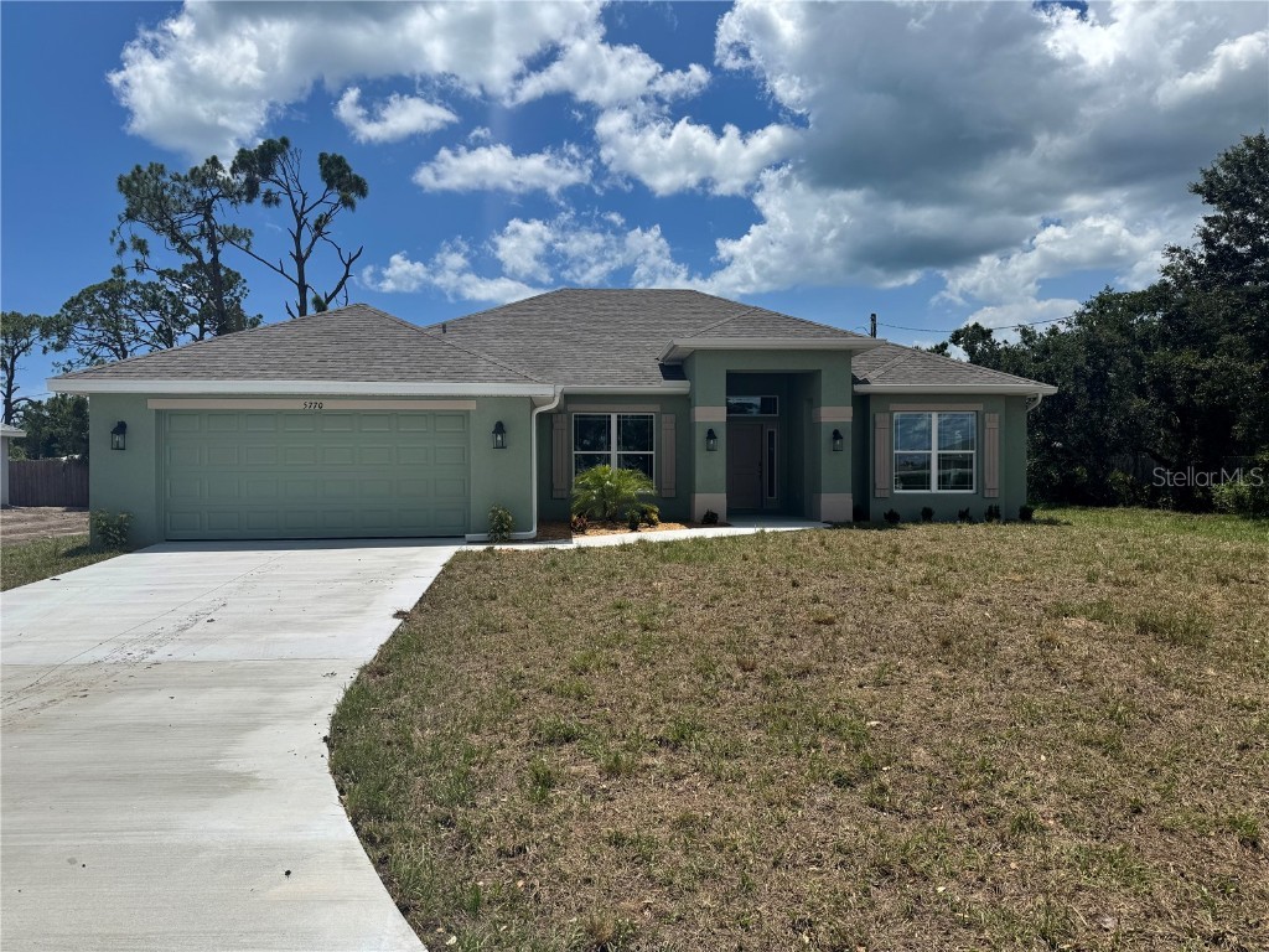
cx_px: 634
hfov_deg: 71.6
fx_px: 880
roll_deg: -0.7
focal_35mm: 24
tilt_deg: -0.7
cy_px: 476
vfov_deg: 56.8
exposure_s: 1/10417
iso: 80
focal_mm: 6.76
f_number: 1.78
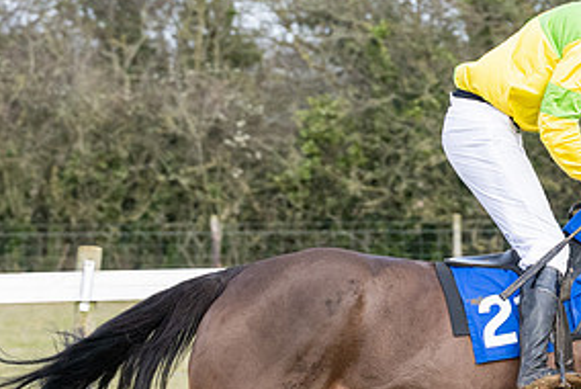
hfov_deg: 4.5
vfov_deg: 3.0
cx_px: 713
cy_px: 408
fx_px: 7334
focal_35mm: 454
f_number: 5
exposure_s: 1/800
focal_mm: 105
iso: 400
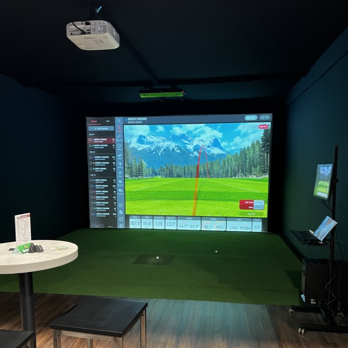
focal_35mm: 31
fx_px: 353
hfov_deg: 52.5
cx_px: 173
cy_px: 210
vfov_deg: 52.2
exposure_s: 1/60
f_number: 1.5
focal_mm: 5.7
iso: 500
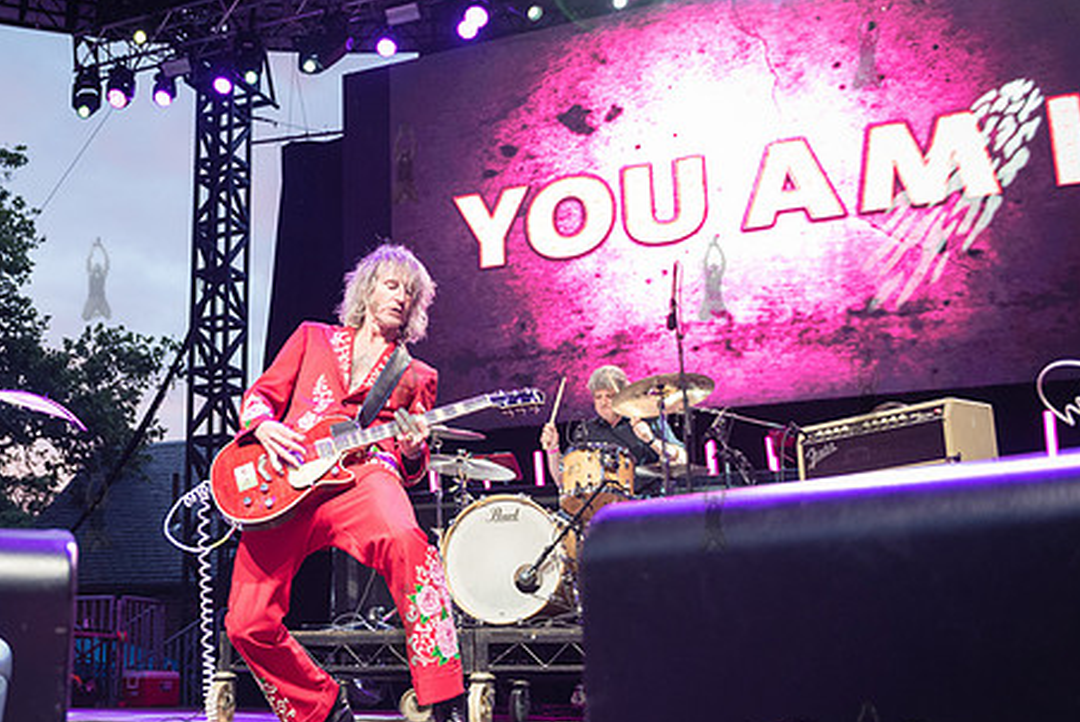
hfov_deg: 40.8
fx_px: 1411
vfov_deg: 28.7
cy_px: 344
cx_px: 286
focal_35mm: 47
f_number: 3.2
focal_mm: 31
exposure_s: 1/200
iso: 1600
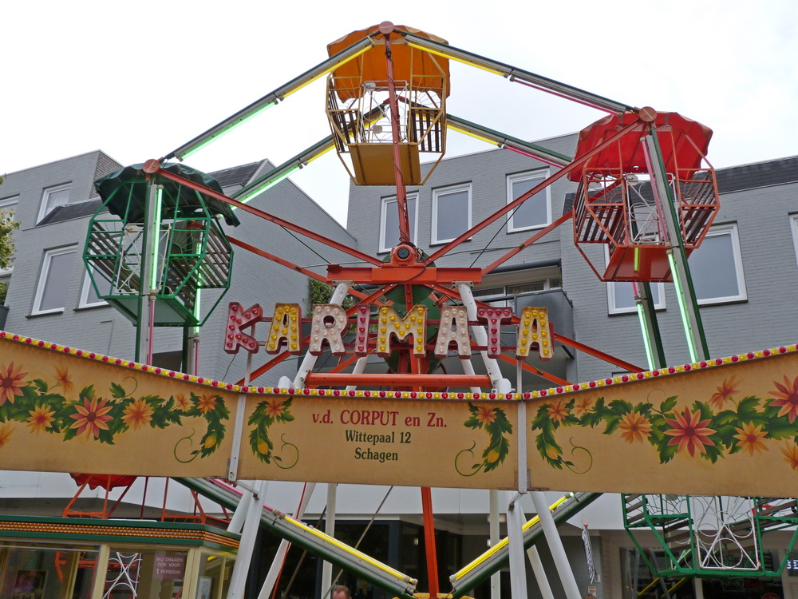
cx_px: 399
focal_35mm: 32
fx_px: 738
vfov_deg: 44.2
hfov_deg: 56.8
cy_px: 300
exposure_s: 1/800
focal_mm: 5.6
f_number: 3.6
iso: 100
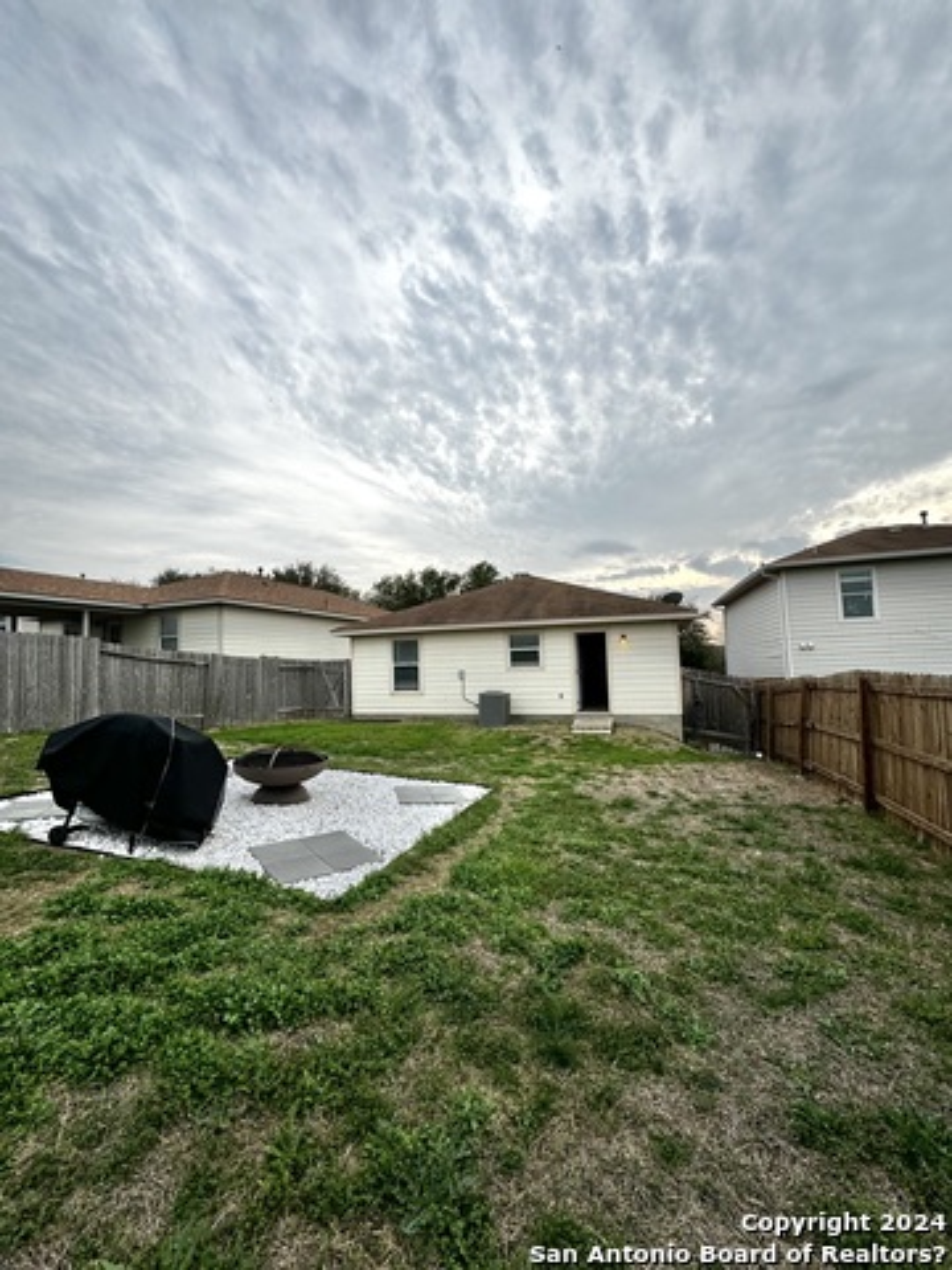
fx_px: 513
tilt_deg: +2.9
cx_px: 476
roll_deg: +2.5
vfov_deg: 102.1
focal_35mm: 14
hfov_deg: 85.7
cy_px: 635
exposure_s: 1/1709
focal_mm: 2.22
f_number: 2.2
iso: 50
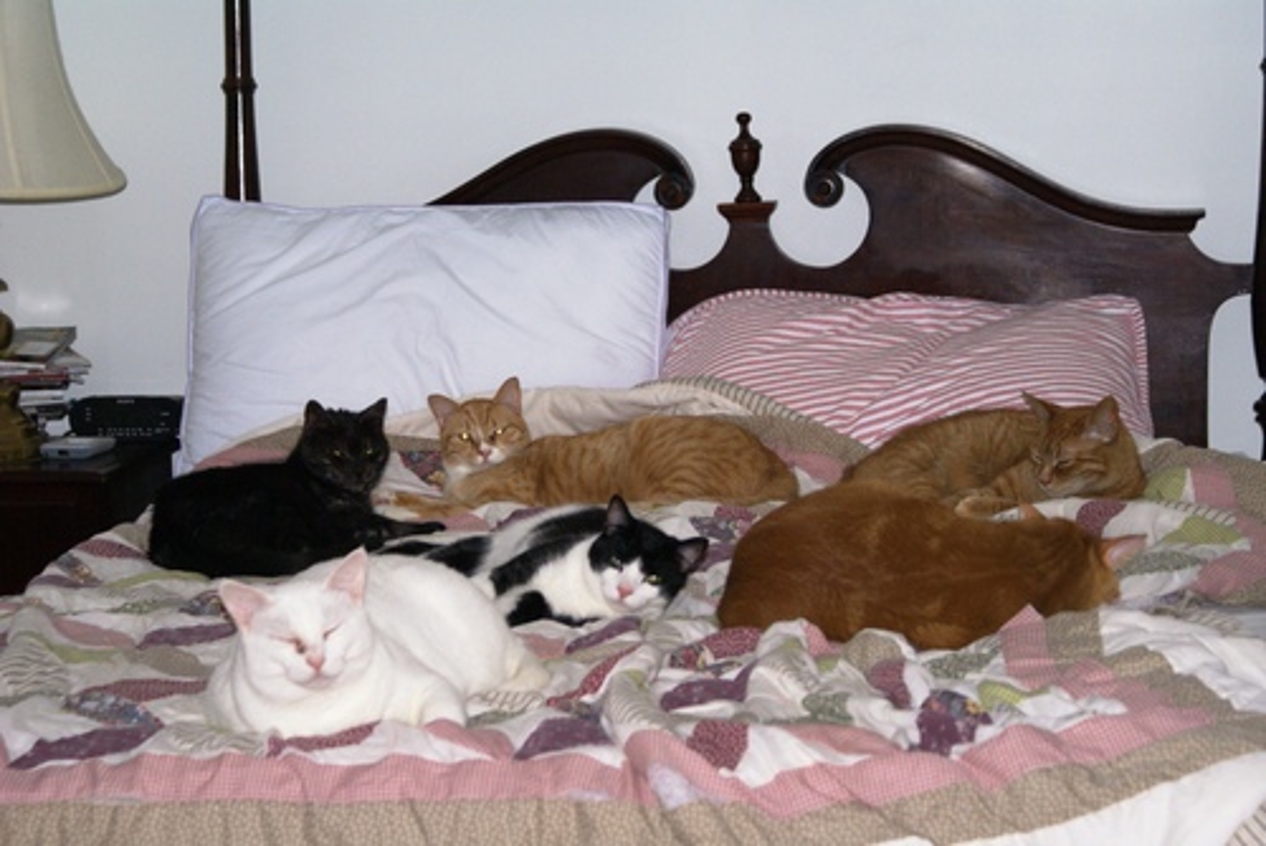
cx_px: 633
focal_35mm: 105
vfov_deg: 13.1
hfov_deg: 19.4
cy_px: 423
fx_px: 3694
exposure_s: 1/125
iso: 400
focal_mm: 70
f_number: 5.6
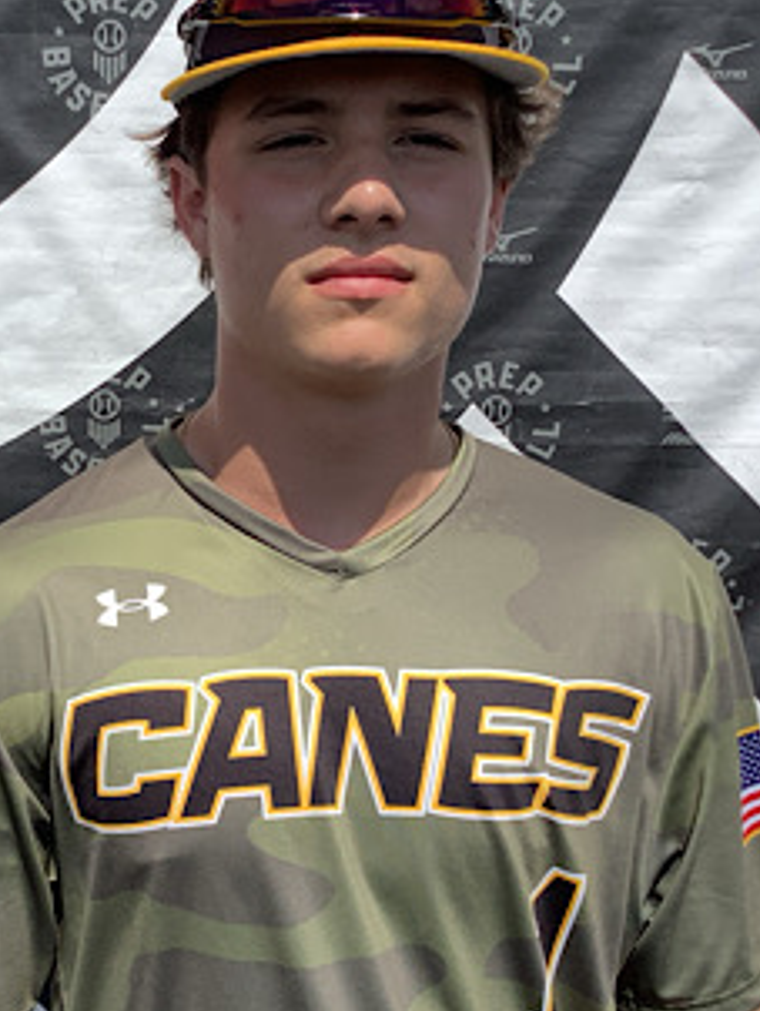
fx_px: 1199
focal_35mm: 41
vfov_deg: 45.7
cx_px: 325
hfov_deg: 35.1
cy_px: 482
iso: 25
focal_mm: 3.3
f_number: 2.4
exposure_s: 1/1664
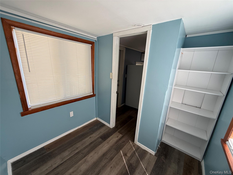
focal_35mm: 14
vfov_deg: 85.7
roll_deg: -3.0
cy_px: 88
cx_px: 116
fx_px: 94
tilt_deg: -13.7
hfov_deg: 102.1
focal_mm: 2.22
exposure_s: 1/99
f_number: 2.2
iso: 64
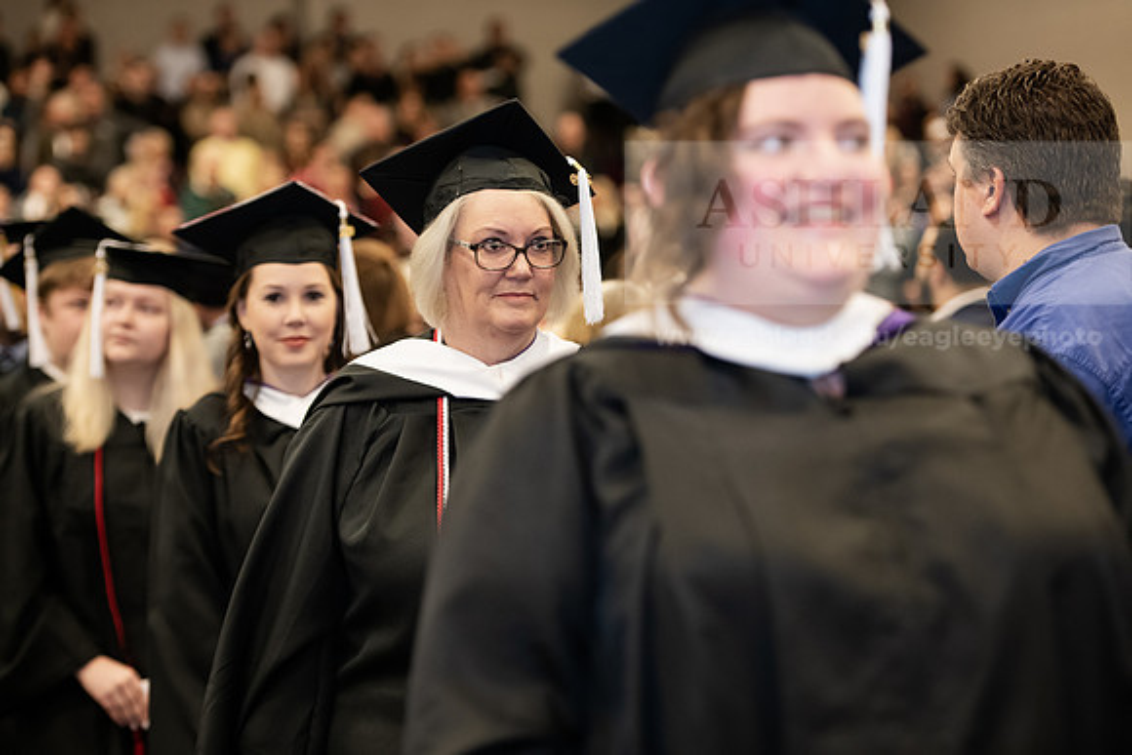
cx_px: 566
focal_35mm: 100
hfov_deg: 20.4
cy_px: 378
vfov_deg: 13.7
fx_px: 3145
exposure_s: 1/200
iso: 2000
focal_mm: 100
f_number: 3.2
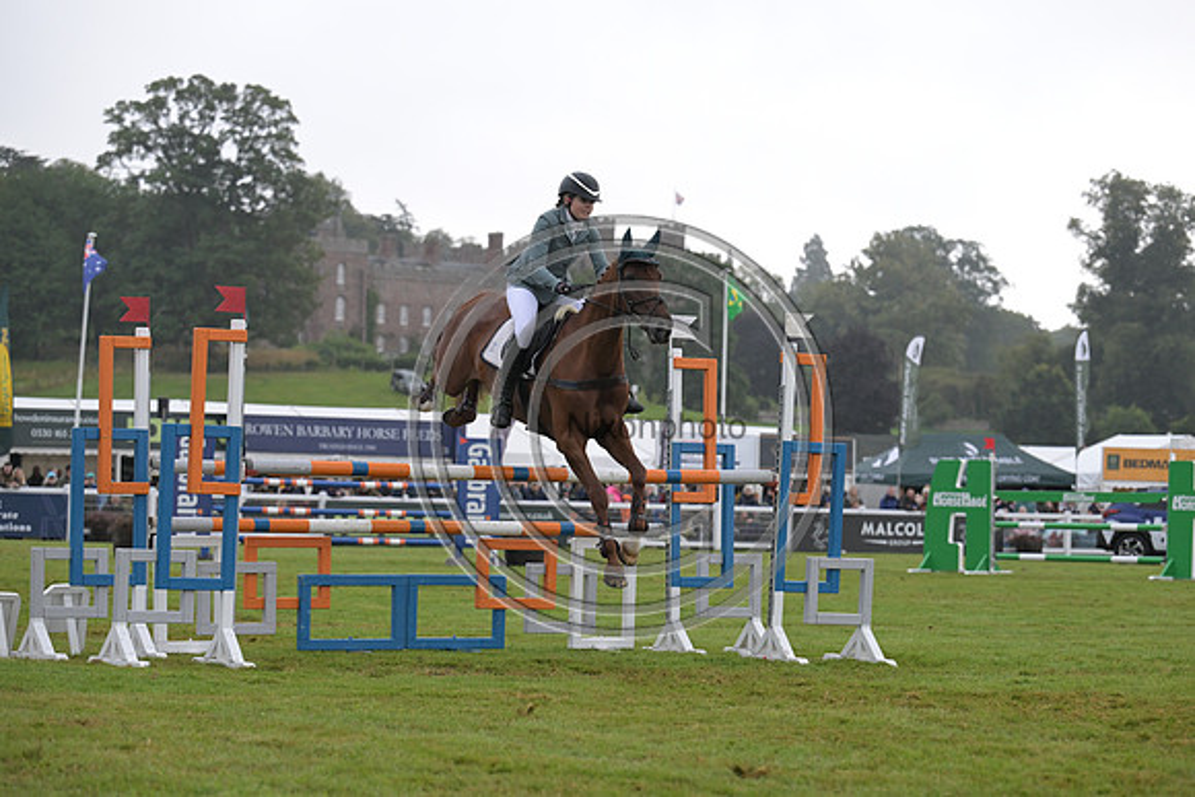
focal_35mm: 120
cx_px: 598
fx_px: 3984
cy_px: 398
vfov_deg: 11.4
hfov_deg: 17.1
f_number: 4.5
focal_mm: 120
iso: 2000
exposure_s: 1/1250
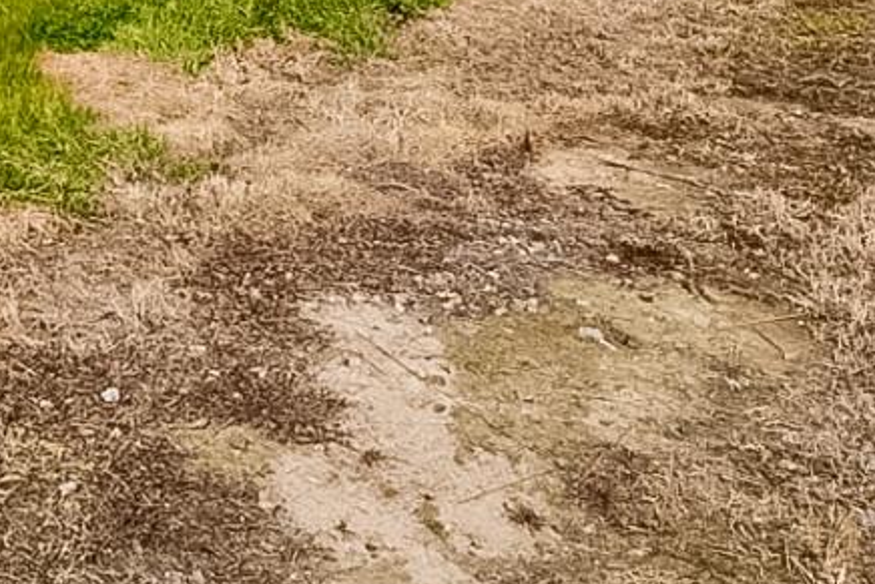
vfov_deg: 21.1
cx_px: -305
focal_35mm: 55
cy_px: -273
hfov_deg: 28.6
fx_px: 1337
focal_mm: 16
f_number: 9
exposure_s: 1/500
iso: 160
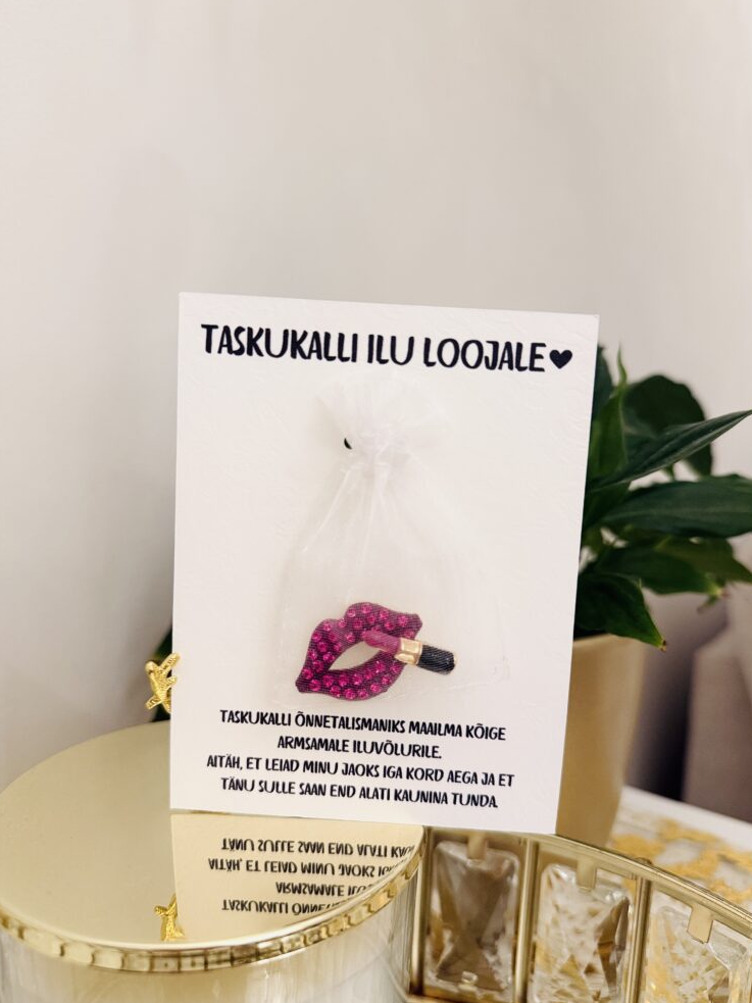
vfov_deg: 69.4
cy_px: 512
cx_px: 389
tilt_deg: -7.8
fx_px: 724
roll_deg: -1.4
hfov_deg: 54.9
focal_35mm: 25
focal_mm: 6.76
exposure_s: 1/64
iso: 200
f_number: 1.78
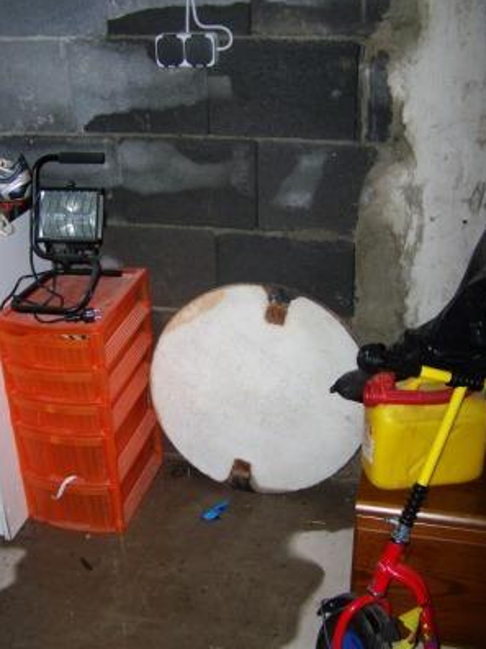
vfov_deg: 43.8
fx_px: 805
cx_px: 221
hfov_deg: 33.6
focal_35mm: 43
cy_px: 334
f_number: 2.8
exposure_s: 1/60
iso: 80
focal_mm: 6.3
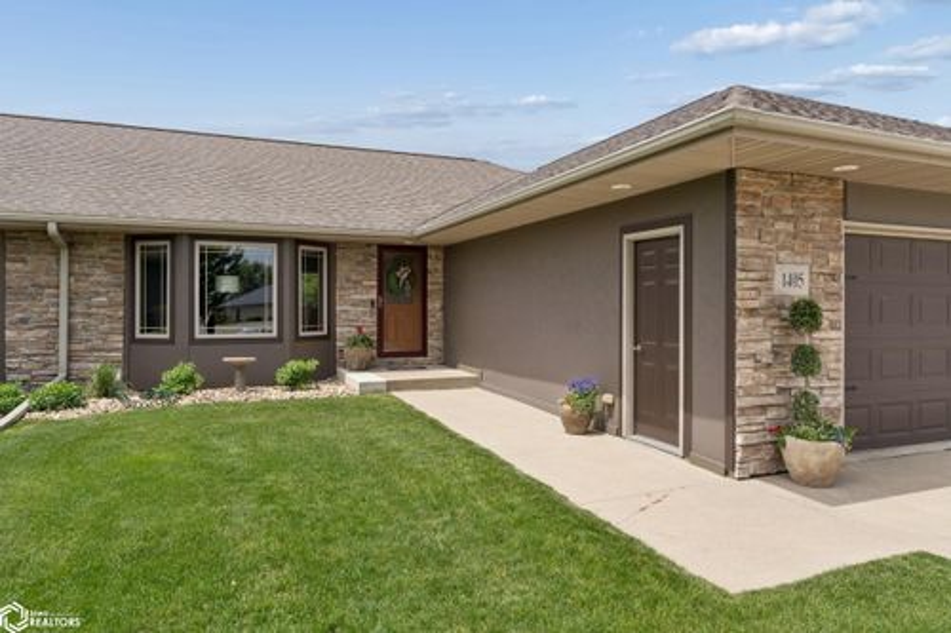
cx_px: 476
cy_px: 316
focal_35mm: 23
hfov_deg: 77.0
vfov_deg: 55.8
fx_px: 598
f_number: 8
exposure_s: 1/500
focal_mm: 15.1
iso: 160
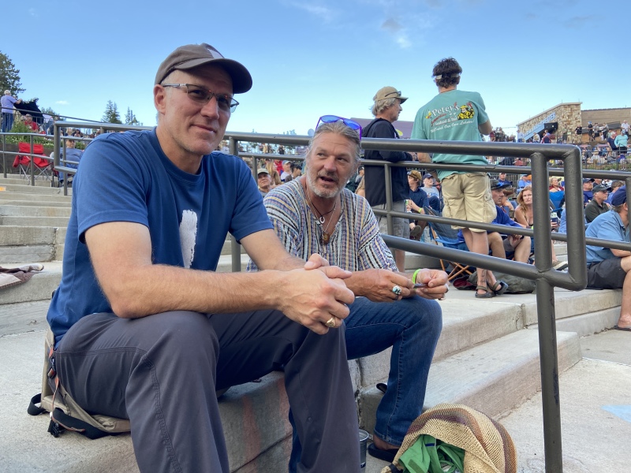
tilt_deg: +0.4
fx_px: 474
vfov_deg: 53.1
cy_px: 236
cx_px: 316
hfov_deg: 67.3
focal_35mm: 26
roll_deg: +1.9
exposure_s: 1/122
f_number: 1.8
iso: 50
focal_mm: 4.25
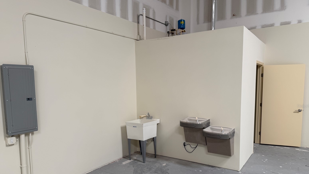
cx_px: 156
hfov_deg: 69.8
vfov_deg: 42.7
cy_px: 106
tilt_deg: -8.1
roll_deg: +0.4
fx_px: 221
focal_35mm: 27
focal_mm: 6.76
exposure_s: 1/160
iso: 64
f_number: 1.78
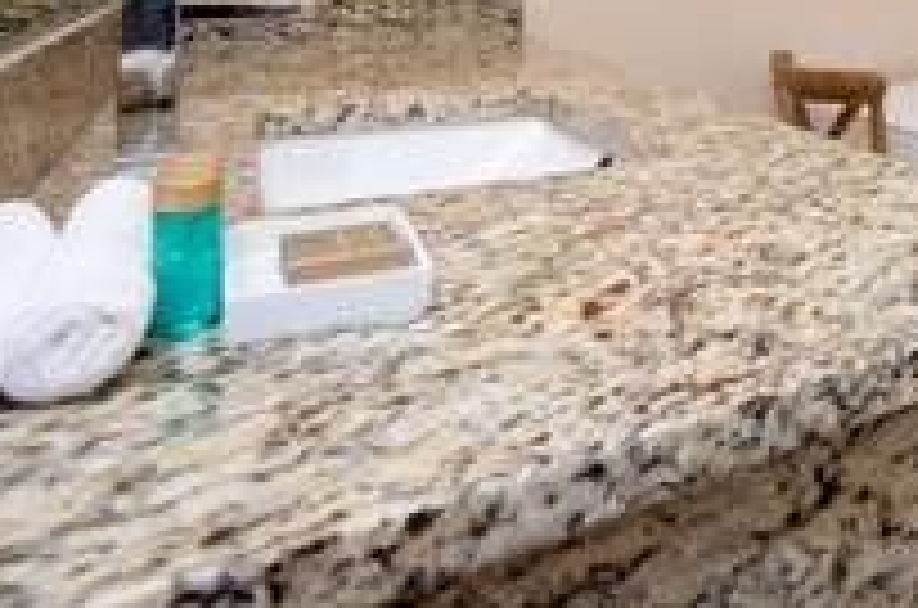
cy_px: -61
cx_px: 914
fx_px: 840
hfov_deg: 47.7
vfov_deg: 34.4
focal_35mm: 33
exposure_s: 1/40
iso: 500
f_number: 10
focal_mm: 14
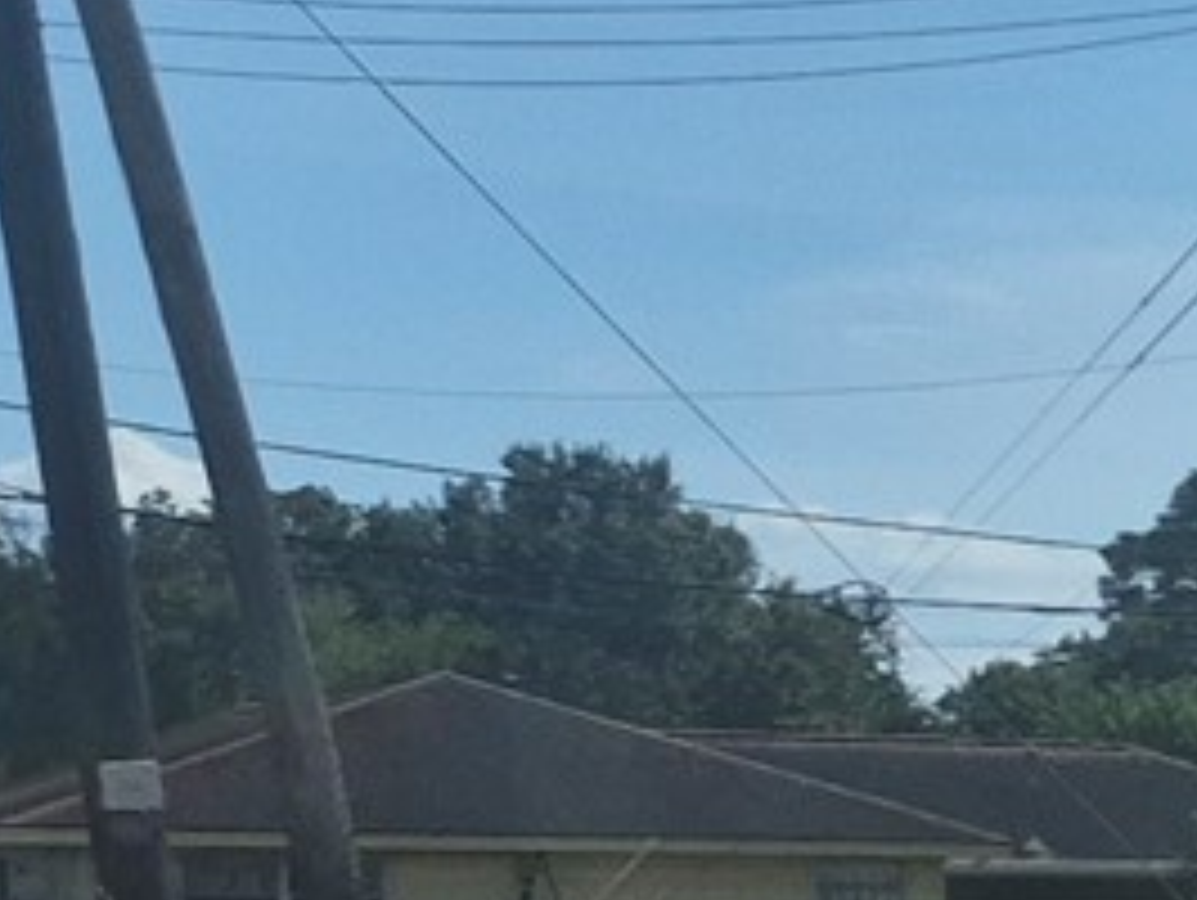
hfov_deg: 8.1
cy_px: 1246
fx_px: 6126
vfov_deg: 8.3
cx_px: 4410
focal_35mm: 177
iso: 25
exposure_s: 1/3712
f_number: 1.8
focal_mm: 5.4
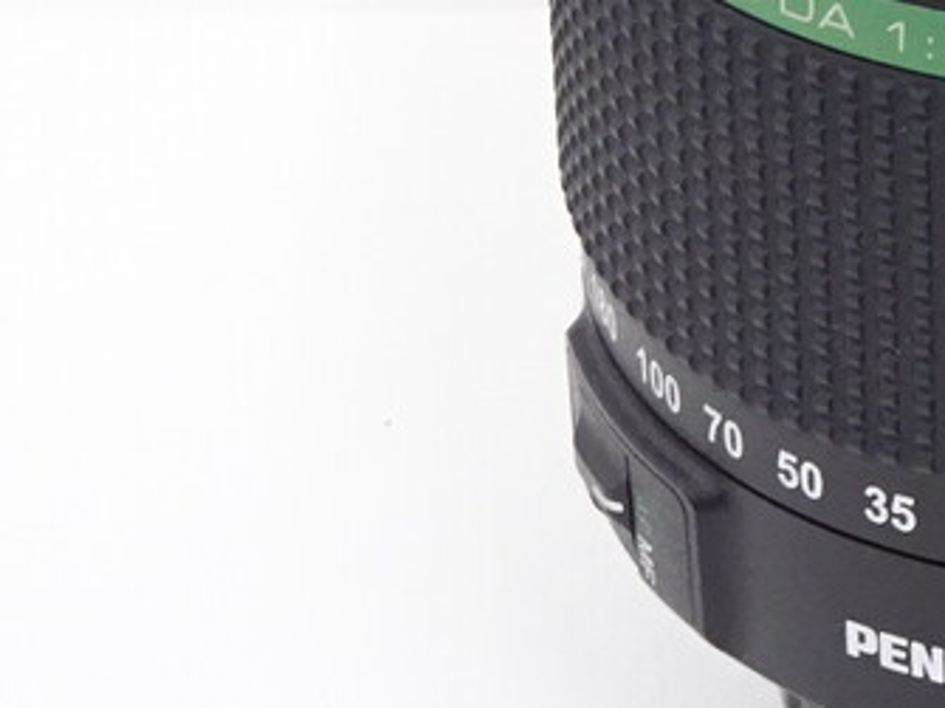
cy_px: -39
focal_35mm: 208
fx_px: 5676
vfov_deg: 7.1
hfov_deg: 9.4
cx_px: 1061
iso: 400
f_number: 4.5
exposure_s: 1/60
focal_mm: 9.87
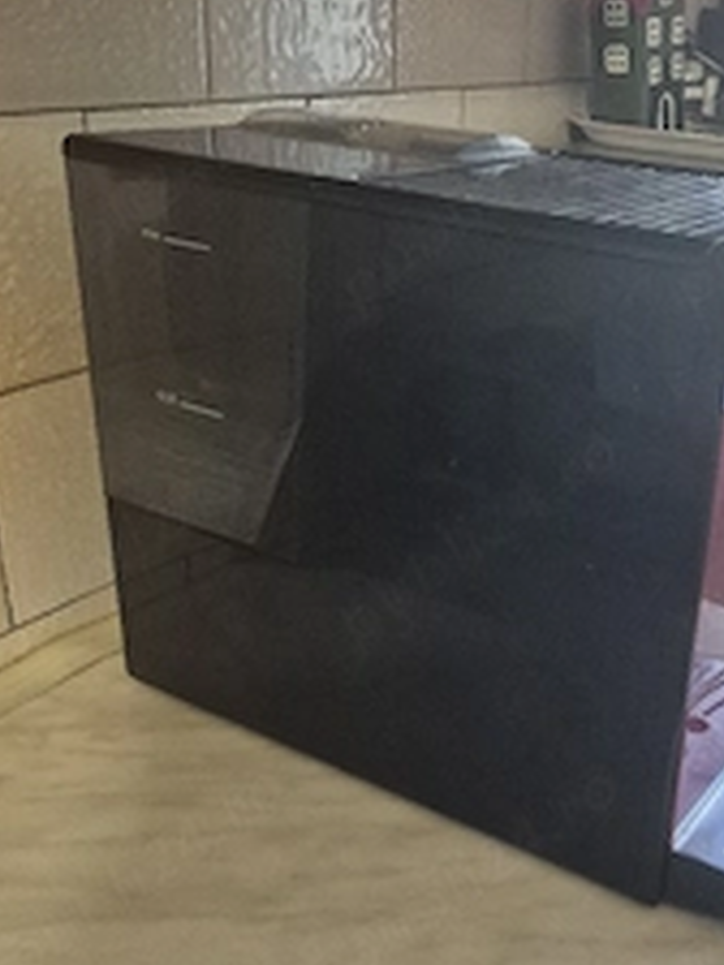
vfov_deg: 45.5
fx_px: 1143
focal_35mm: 41
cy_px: 590
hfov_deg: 34.2
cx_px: 565
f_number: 1.8
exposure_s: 1/100
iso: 1250
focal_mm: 5.4
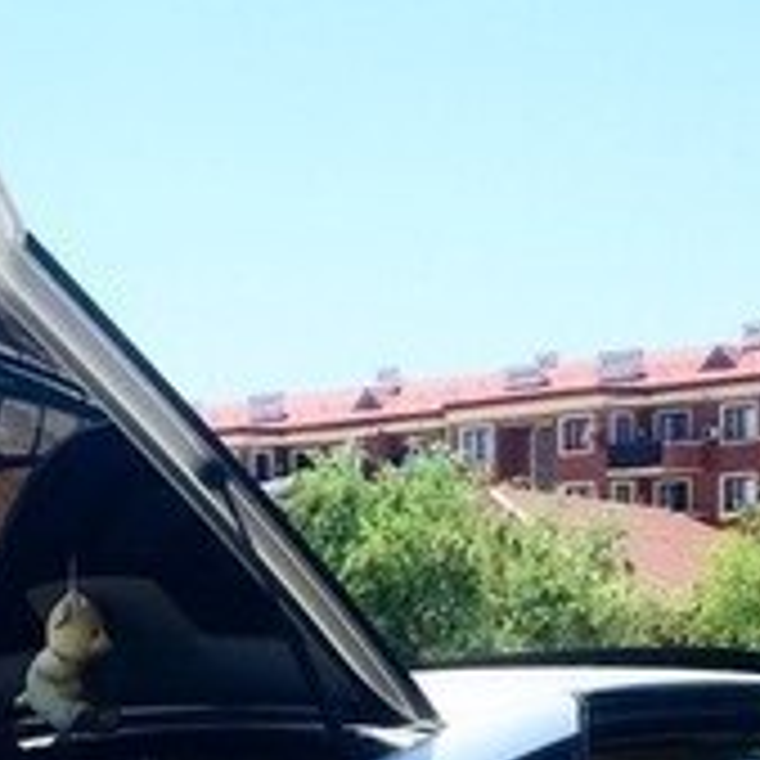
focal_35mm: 100
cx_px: 495
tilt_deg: -6.5
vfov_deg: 16.4
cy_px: 1016
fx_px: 2484
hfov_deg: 17.4
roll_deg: -1.0
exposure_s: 1/2198
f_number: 2.2
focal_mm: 4.15
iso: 32
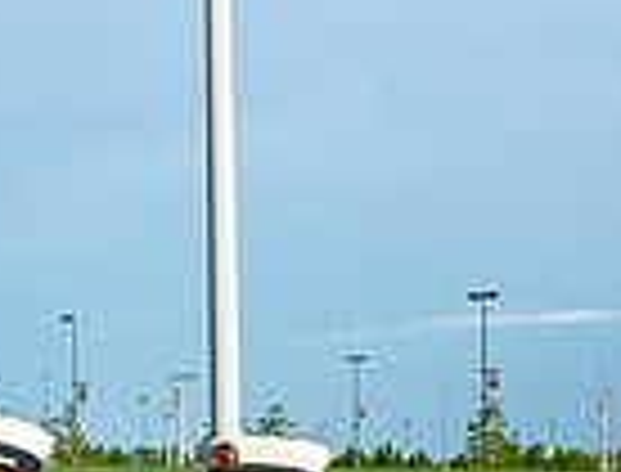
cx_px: -123
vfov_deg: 8.9
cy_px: 688
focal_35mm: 165
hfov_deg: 11.7
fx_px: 2976
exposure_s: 1/1250
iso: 320
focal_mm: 24
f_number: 6.3
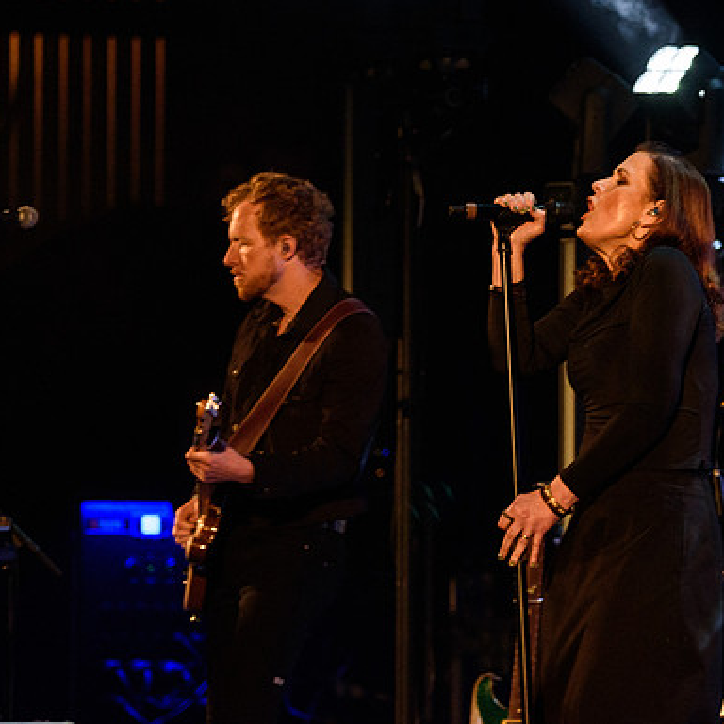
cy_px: 267
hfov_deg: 4.7
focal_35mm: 373
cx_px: 546
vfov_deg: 4.7
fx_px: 8826
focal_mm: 230
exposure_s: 1/125
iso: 4000
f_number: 5.3
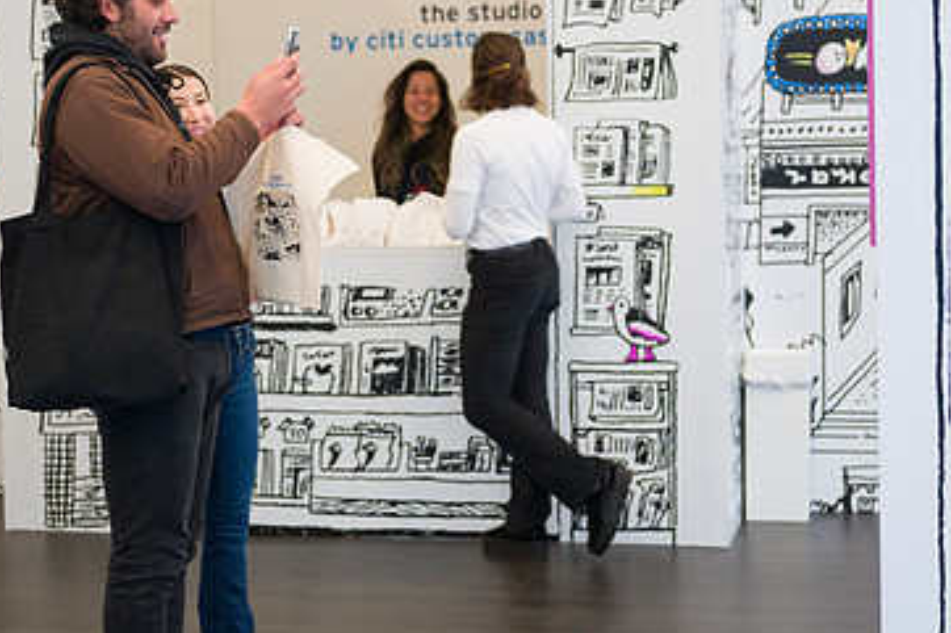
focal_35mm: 88
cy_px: 292
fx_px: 2323
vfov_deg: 15.5
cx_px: 410
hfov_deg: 23.1
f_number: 3.5
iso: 1600
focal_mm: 55
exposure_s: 1/200
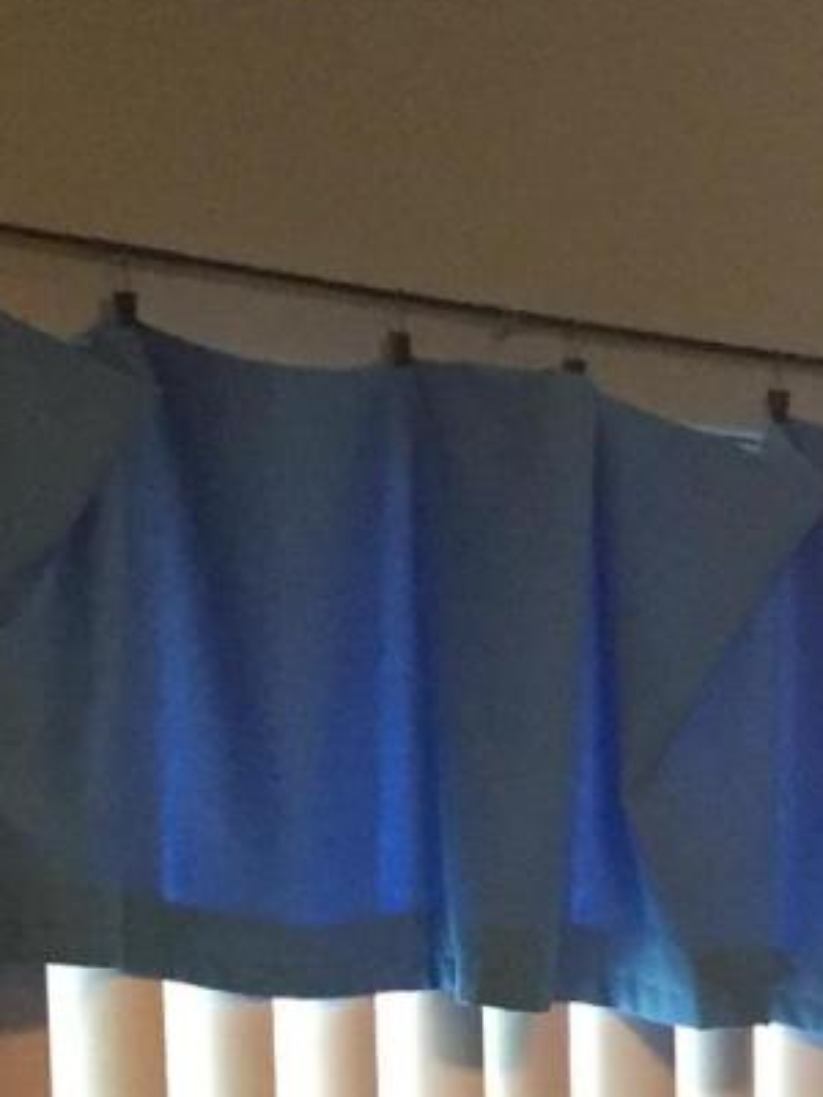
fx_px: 4597
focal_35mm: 145
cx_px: 1684
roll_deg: -0.7
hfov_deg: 9.5
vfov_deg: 12.2
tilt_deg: -9.5
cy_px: 2131
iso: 160
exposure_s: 1/30
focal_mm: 4.15
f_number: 2.2
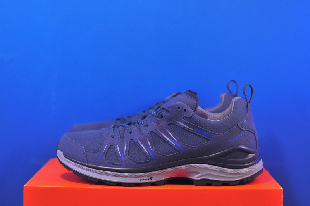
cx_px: 155
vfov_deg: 18.1
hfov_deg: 27.0
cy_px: 103
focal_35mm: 75
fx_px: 645
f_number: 2.5
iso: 250
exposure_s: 1/320
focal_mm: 50
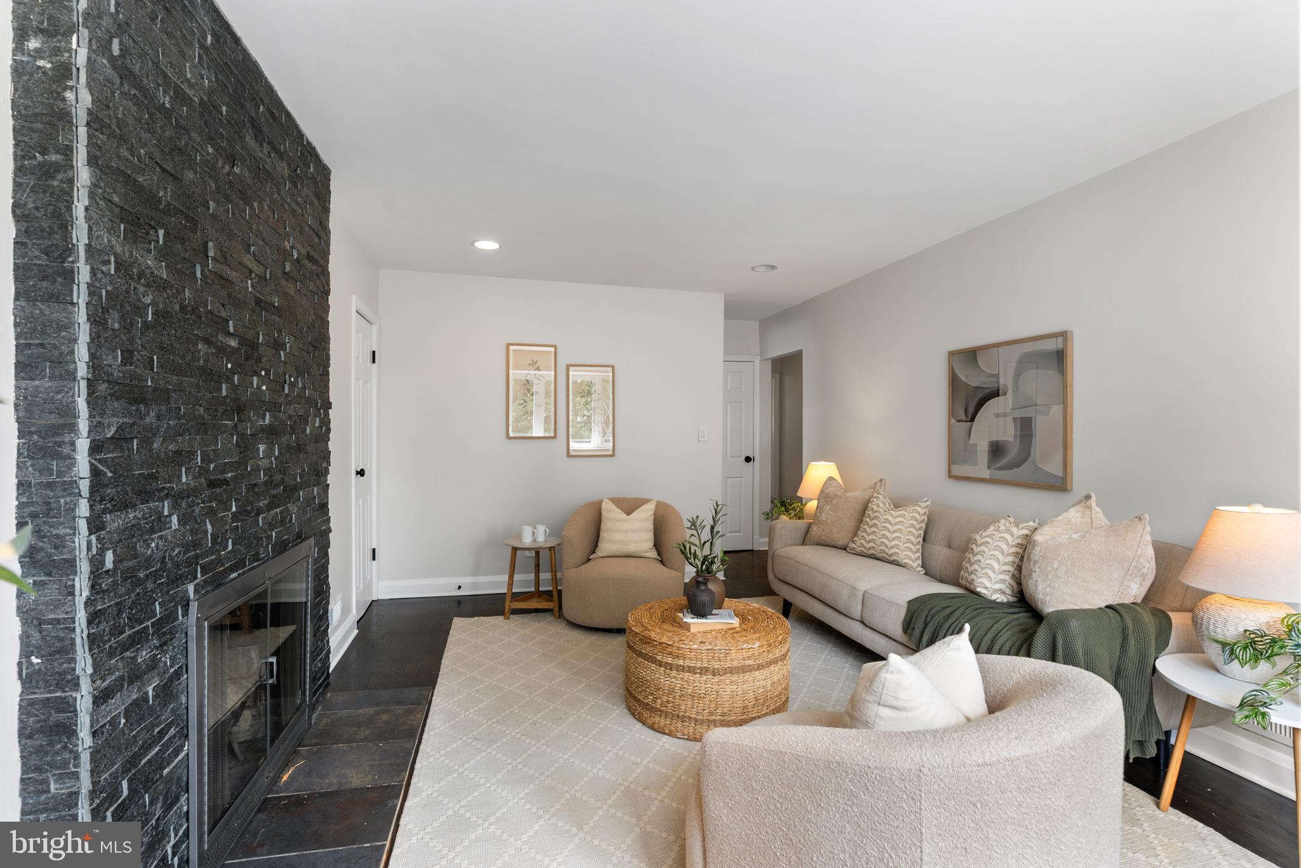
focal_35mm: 16
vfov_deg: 73.8
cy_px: 434
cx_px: 650
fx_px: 578
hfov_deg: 96.7
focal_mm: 16
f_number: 8
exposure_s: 1/4
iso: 200
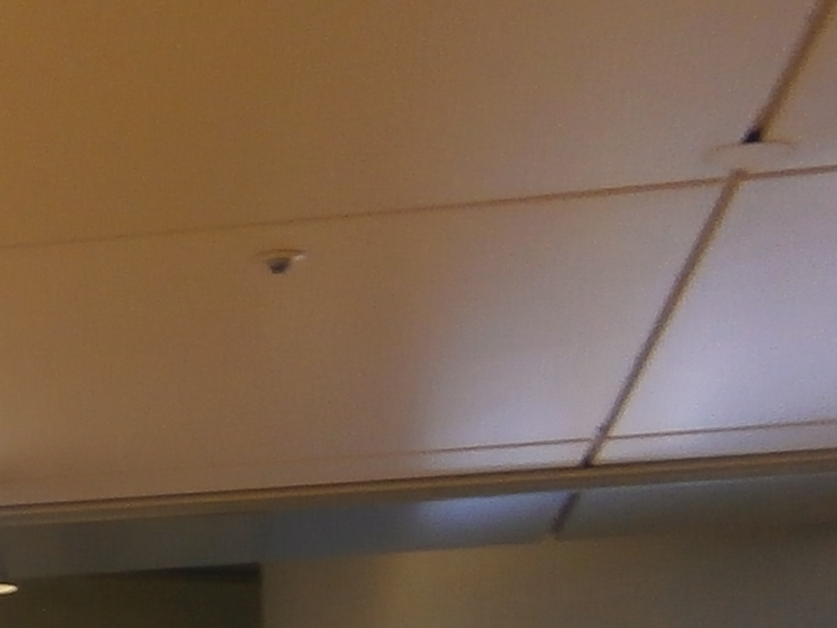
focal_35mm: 118
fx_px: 2854
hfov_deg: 13.6
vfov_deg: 11.9
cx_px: -973
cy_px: 1001
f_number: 2.8
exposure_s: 1/50
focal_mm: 4.7
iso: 80
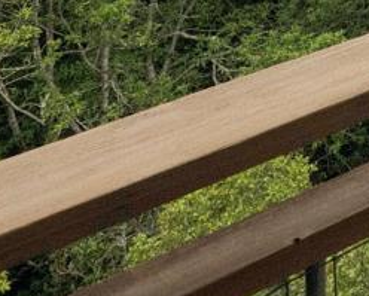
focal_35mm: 68
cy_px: -400
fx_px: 744
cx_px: 800
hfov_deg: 17.0
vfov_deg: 14.8
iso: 640
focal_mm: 12
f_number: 8
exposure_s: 1/1250
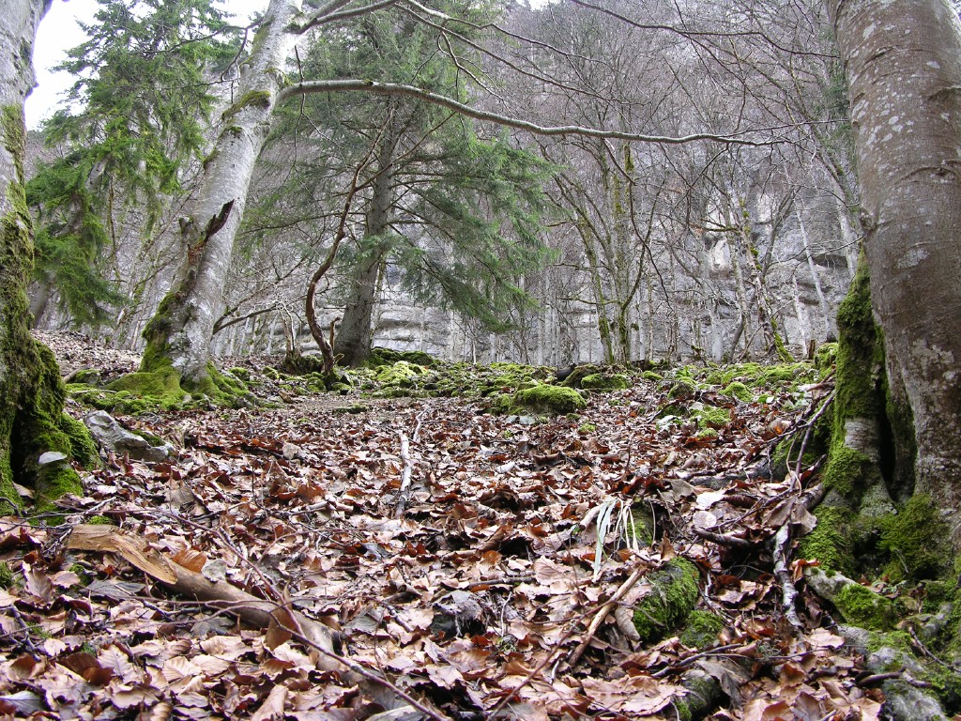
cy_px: 360
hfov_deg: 52.6
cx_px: 480
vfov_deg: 40.7
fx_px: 972
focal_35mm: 35
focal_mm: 8.9
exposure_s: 1/56.7
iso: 50
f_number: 3.5
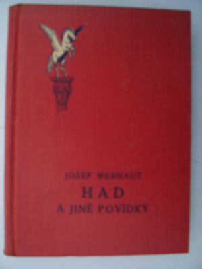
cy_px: 134
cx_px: 101
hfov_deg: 41.8
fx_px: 265
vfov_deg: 54.0
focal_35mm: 34
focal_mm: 5.6
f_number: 2.7
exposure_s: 1/30
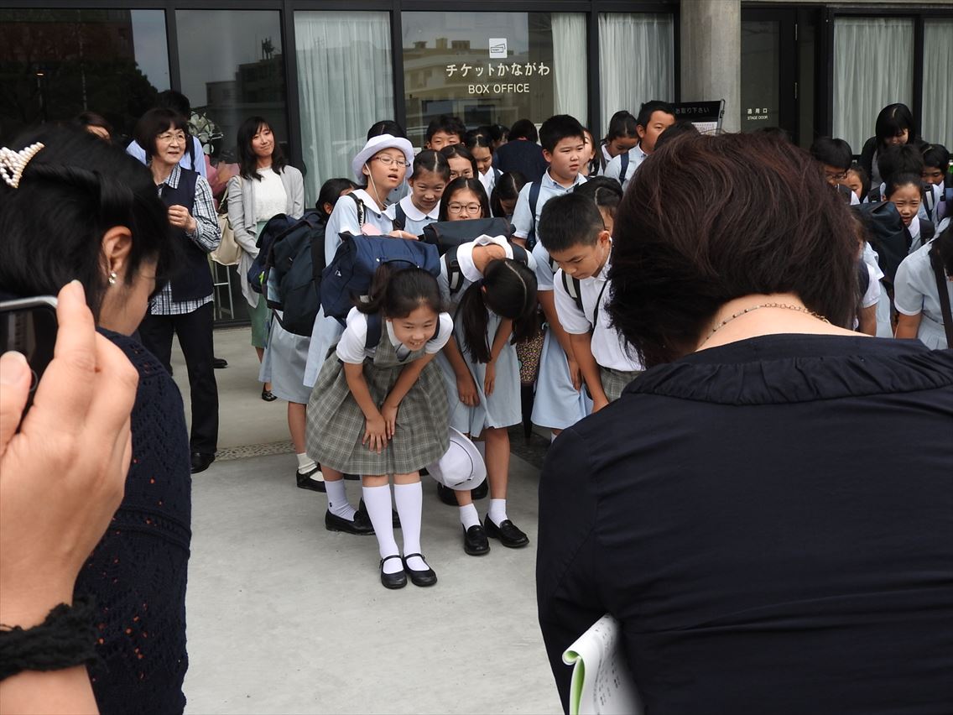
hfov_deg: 42.1
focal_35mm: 45
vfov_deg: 32.2
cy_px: 358
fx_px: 1239
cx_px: 476
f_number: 4
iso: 100
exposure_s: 1/200
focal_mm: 8.1
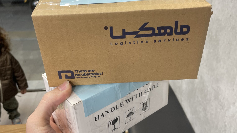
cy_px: 70
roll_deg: +1.8
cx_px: 118
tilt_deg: -28.4
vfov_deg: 31.2
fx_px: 239
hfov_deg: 52.8
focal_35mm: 38
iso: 100
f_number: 1.6
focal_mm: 4.2
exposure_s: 1/100
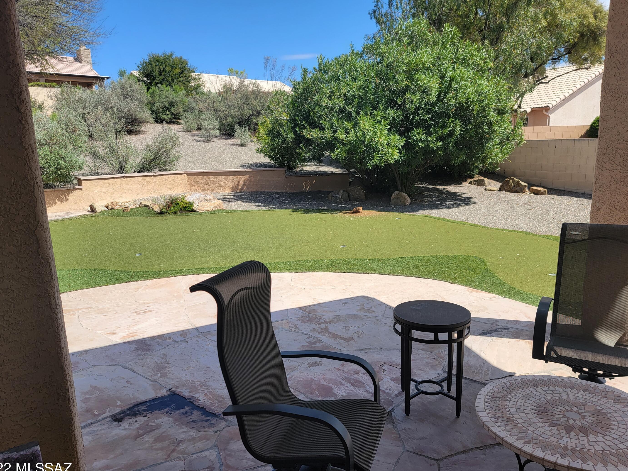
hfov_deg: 67.3
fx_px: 472
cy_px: 237
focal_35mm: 26
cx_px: 308
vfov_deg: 53.1
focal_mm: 6.7
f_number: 1.8
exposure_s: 1/659
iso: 16
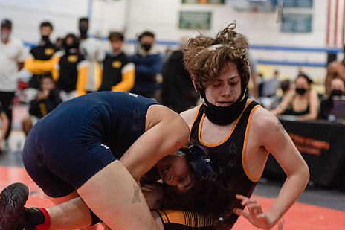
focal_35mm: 100
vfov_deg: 13.7
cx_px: 136
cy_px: 118
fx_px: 958
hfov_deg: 20.4
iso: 4000
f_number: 3.5
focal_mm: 80
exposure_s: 1/400
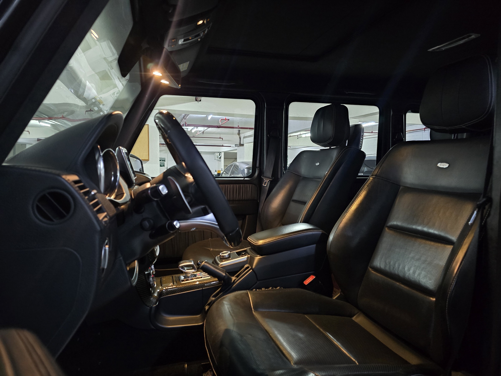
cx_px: 250
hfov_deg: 73.9
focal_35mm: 23
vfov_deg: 58.9
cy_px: 188
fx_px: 333
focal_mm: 6.3
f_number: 1.7
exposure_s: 1/24
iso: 1250
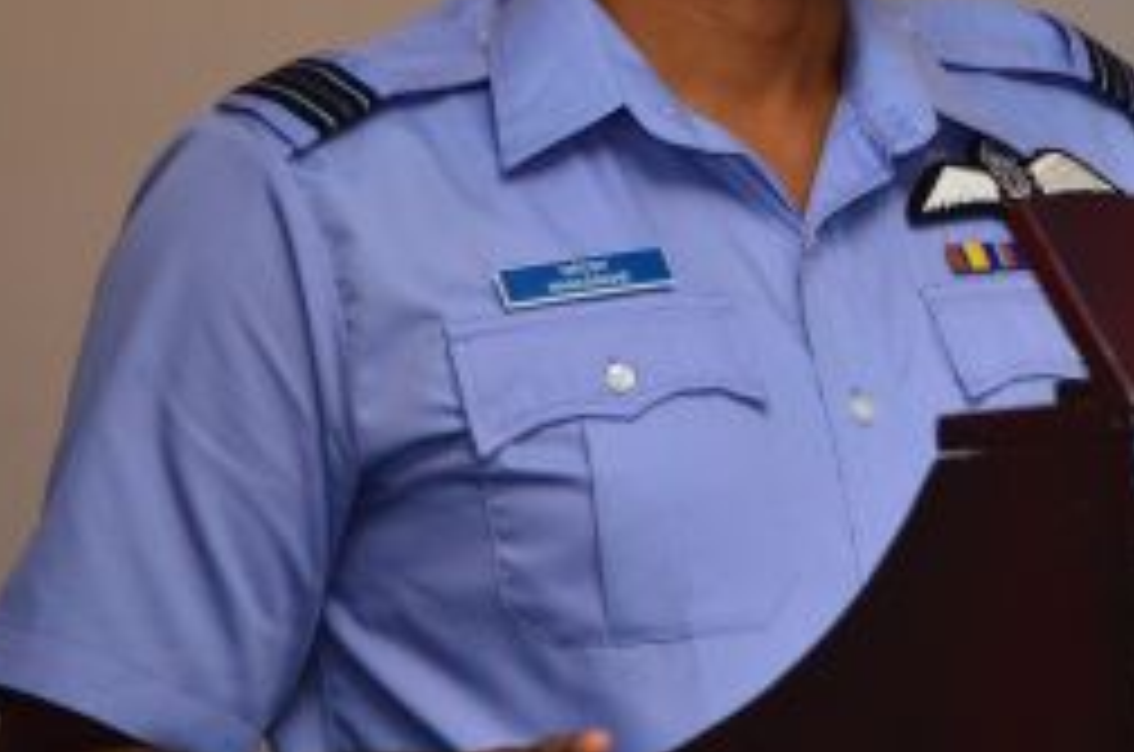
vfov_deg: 6.6
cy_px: 27
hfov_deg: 9.9
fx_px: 6508
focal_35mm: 207
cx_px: 1143
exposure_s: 1/80
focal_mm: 58
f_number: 5
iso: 400
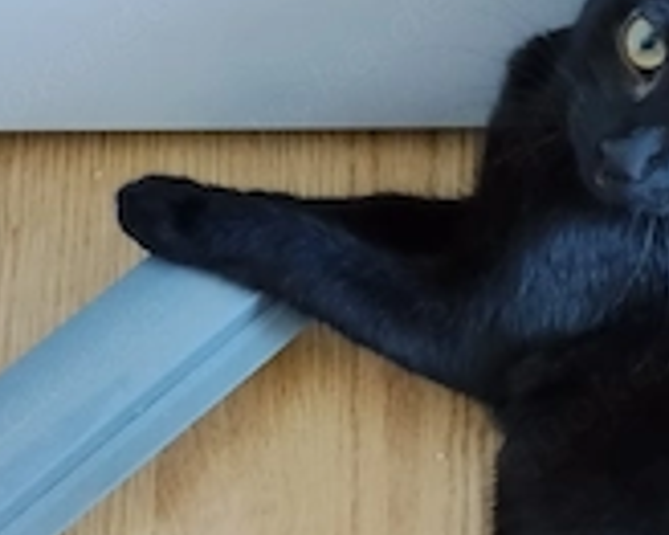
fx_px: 1365
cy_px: 449
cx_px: 481
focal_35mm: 69
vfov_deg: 21.8
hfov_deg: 27.2
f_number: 1.8
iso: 400
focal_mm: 4.22
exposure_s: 1/33
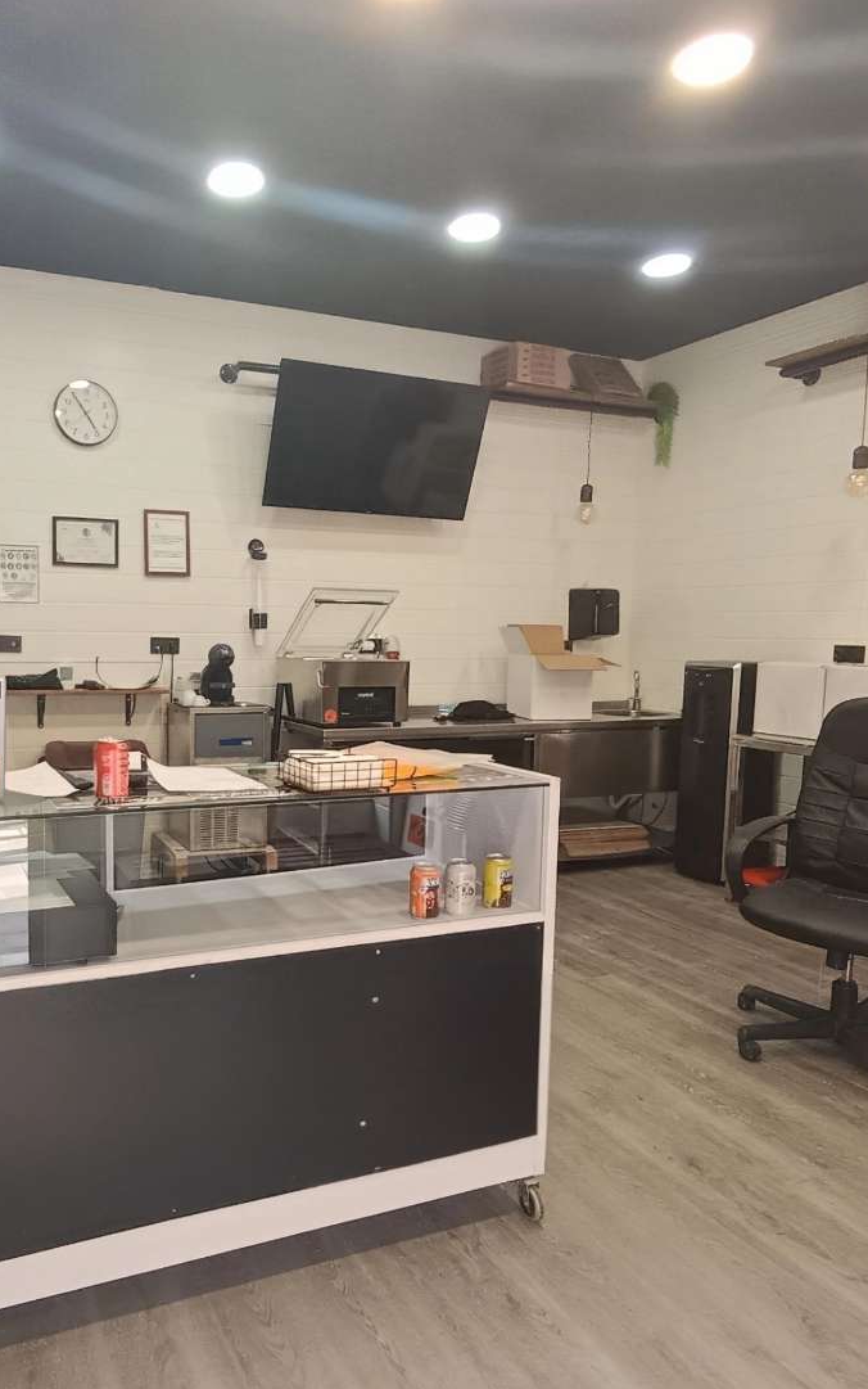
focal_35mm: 25
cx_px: 259
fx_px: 946
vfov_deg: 72.5
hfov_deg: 48.1
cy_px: 716
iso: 464
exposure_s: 1/50
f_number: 2.2
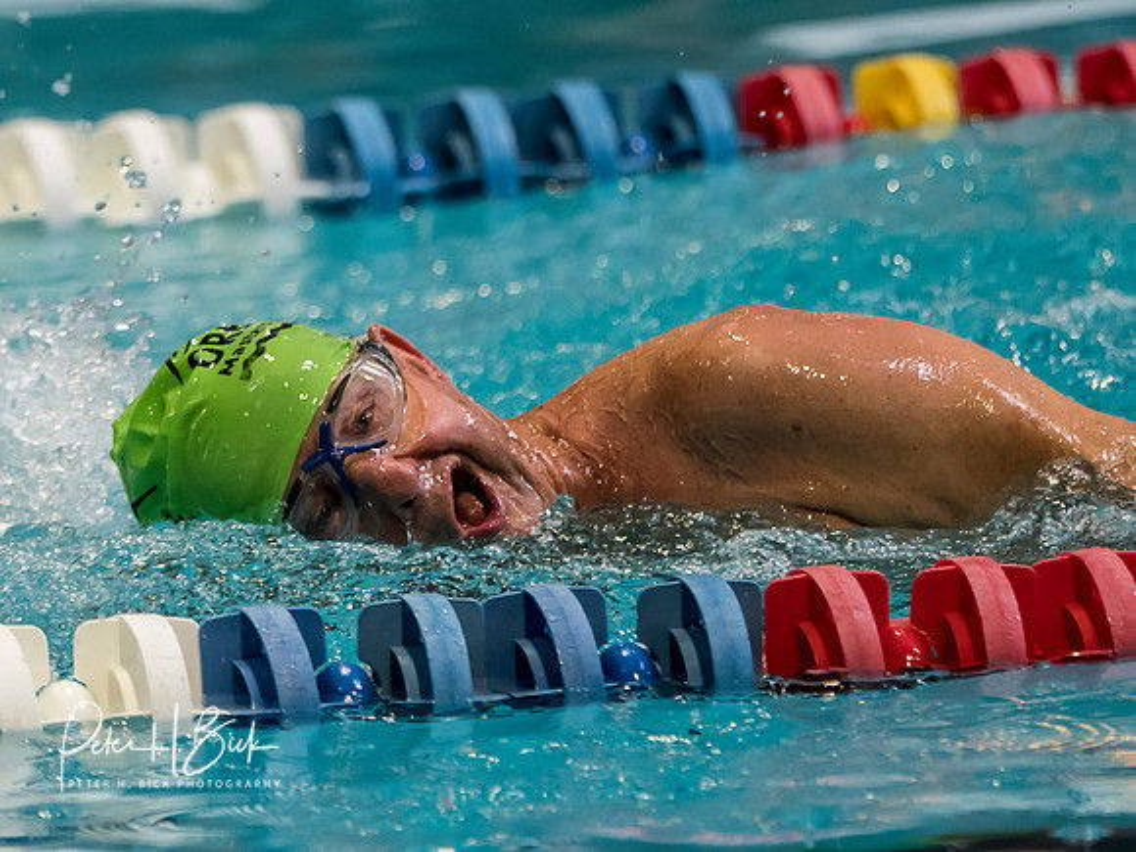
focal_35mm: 685
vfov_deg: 2.2
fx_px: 22473
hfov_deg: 2.9
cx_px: 261
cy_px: 377
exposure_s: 1/800
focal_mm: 200
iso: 2000
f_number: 2.8
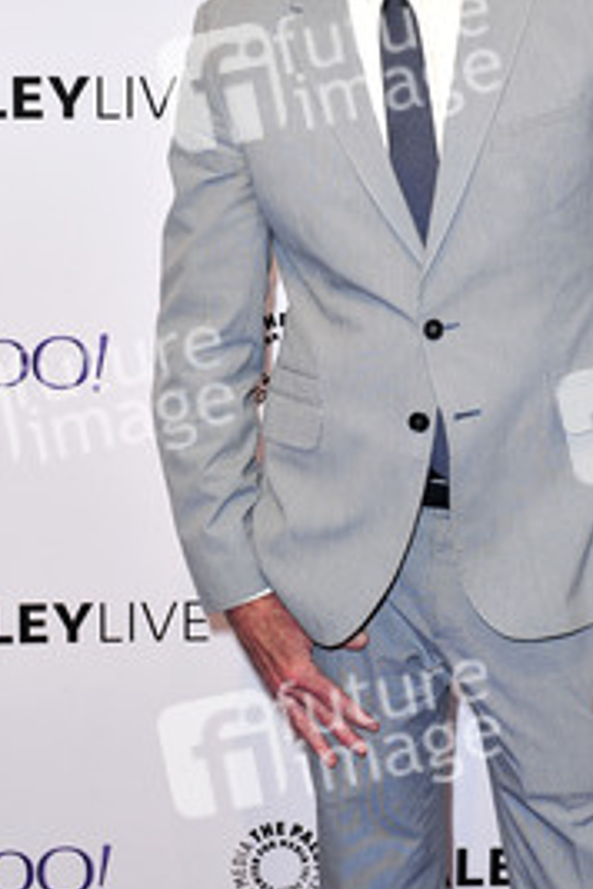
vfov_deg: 31.4
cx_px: 428
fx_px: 1557
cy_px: 240
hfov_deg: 21.4
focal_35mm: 63
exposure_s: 1/320
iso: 400
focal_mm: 42
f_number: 4
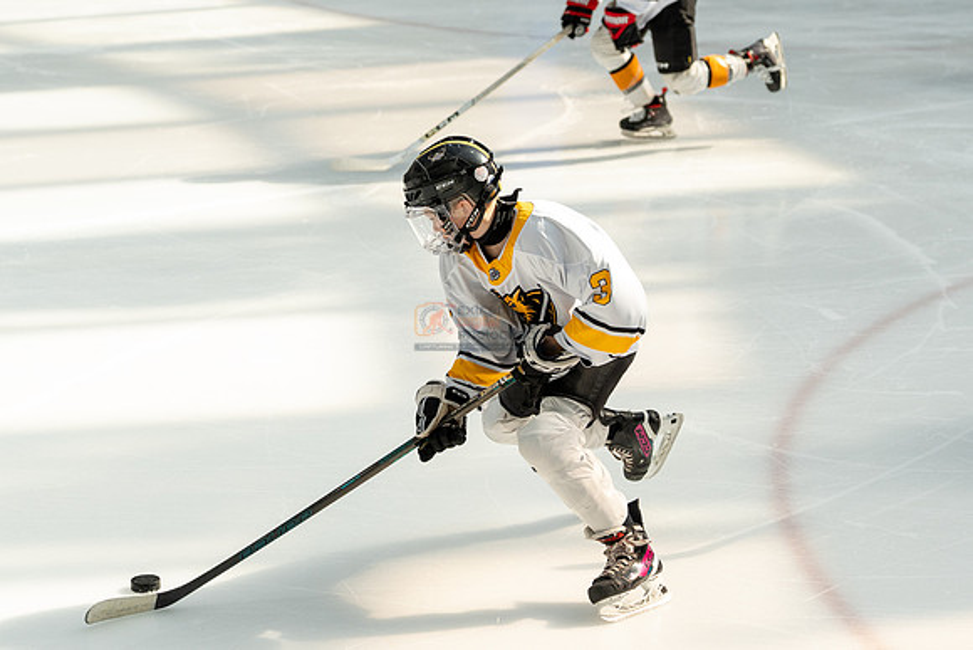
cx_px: 486
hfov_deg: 20.4
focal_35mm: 100
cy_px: 325
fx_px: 2703
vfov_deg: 13.7
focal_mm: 67
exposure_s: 1/1600
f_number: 3.5
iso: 800
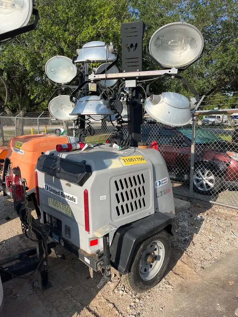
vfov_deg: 67.3
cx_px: 119
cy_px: 158
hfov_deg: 53.1
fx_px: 238
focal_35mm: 26
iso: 50
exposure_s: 1/2222
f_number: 1.6
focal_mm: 5.1
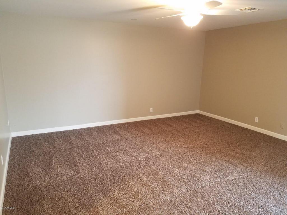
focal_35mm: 26
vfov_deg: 53.1
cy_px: 108
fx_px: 216
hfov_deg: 67.3
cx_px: 144
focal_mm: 4.2
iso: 250
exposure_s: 1/24
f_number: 1.7
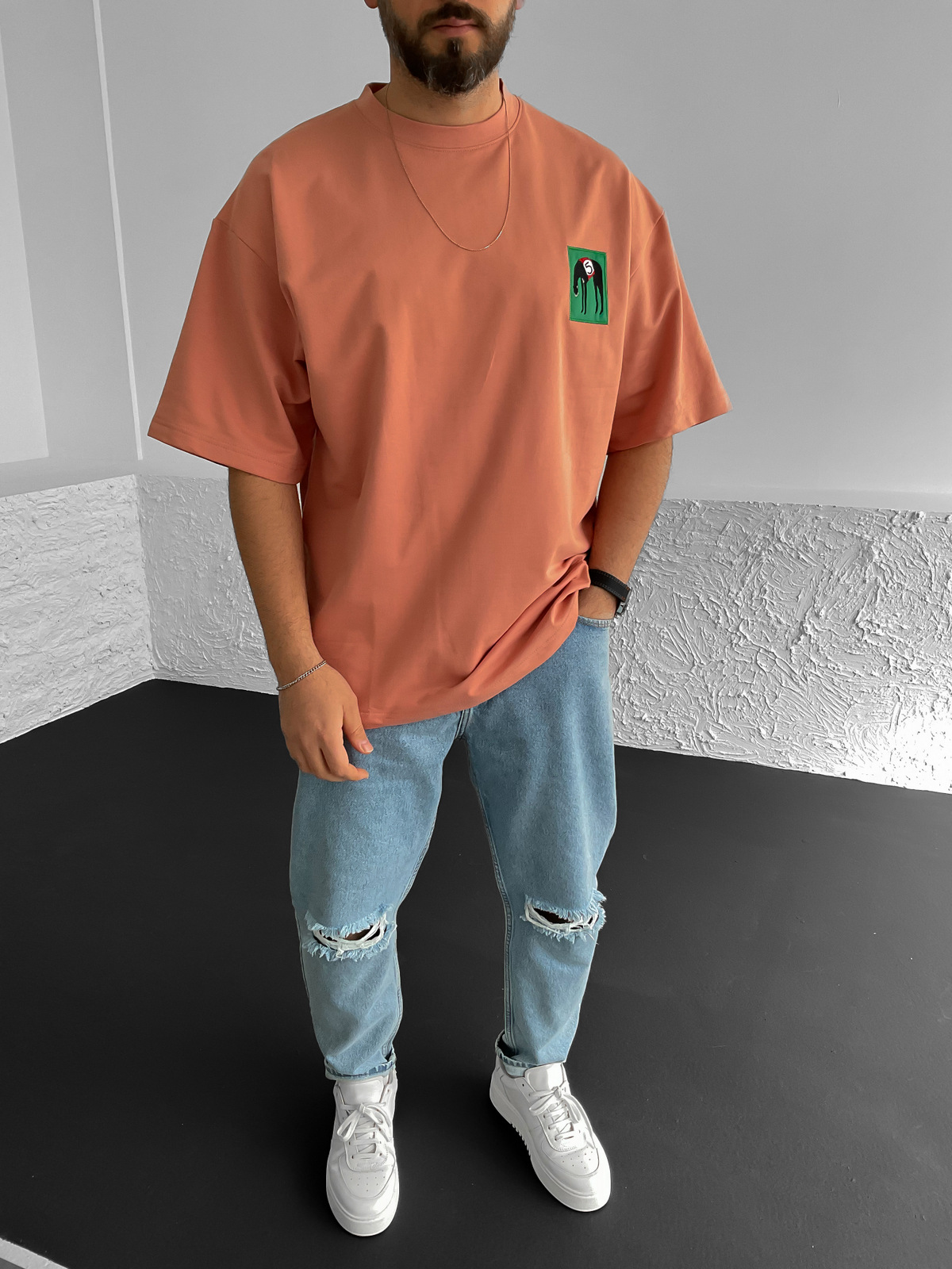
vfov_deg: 61.7
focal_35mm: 29
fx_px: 1063
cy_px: 634
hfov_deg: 48.2
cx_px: 476
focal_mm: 3
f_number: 1.8
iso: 64
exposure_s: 1/100
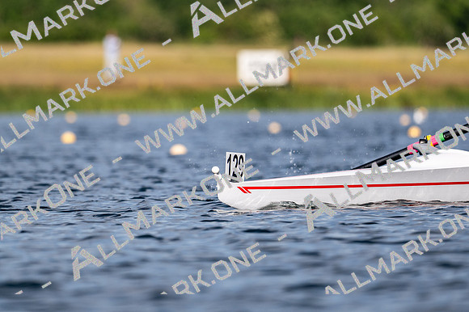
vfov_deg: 2.3
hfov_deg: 3.4
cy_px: 156
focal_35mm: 600
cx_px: 234
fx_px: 7812
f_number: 4.5
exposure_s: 1/2500
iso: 125
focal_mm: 400
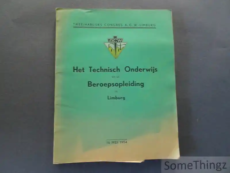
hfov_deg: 71.6
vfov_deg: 56.8
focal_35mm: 24
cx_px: 115
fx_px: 159
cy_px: 86
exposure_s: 1/30
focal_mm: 4.13
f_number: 3.5
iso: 800
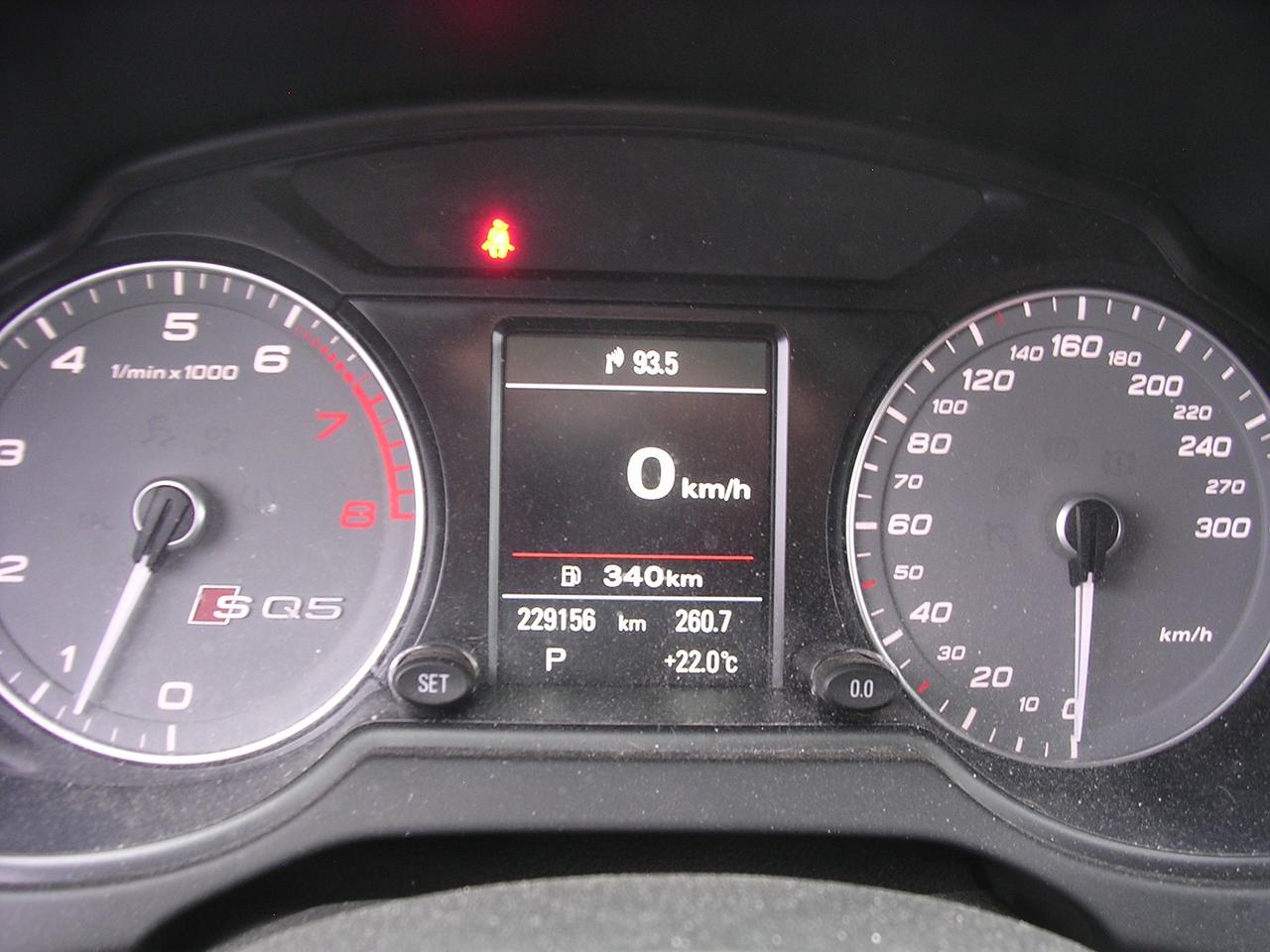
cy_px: 476
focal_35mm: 38
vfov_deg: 37.7
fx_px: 1394
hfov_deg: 49.0
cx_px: 635
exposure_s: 1/3.2
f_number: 2.8
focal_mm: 5.8
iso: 118
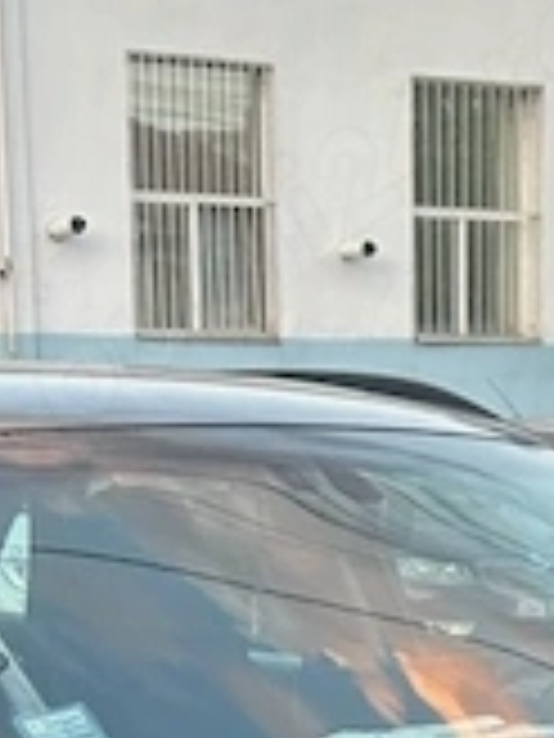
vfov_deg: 14.7
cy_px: 1022
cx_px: 500
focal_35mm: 127
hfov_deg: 11.6
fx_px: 2710
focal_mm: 5.7
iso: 50
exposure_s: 1/83
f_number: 1.5
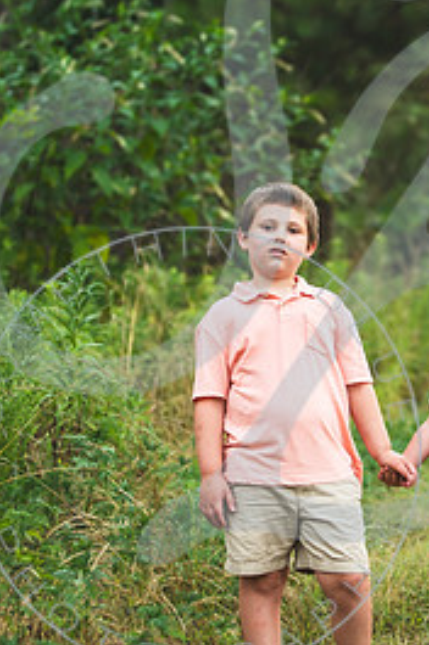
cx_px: 305
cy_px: 268
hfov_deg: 10.0
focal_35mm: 136
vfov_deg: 15.1
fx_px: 2437
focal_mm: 80
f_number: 2.8
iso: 320
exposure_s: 1/400
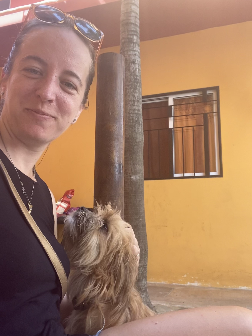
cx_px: 126
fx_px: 291
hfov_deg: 46.8
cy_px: 168
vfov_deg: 60.0
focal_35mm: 30
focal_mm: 2.71
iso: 80
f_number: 2.2
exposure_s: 1/122
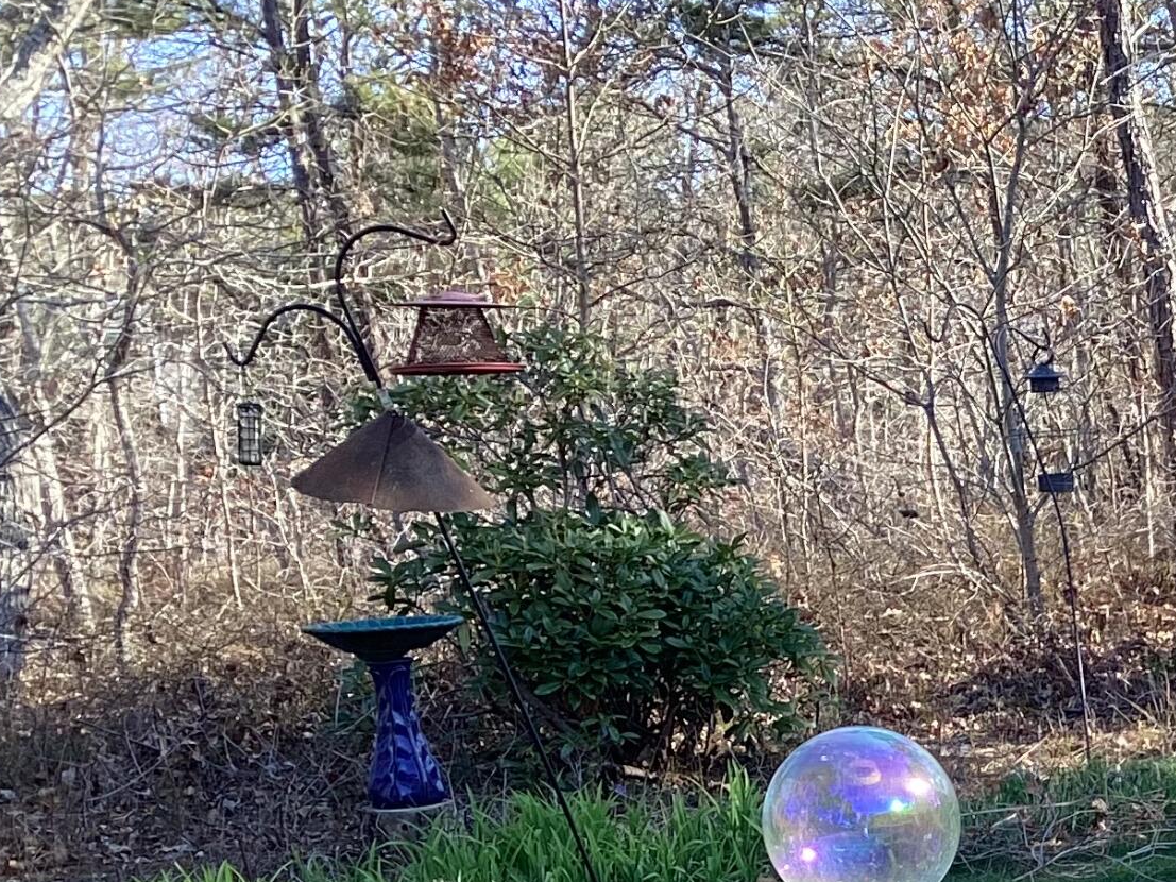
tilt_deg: -11.9
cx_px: 1579
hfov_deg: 20.9
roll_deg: +1.3
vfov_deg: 17.0
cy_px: 961
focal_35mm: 84
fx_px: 2853
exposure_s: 1/125
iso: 25
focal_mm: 3.3
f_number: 2.4
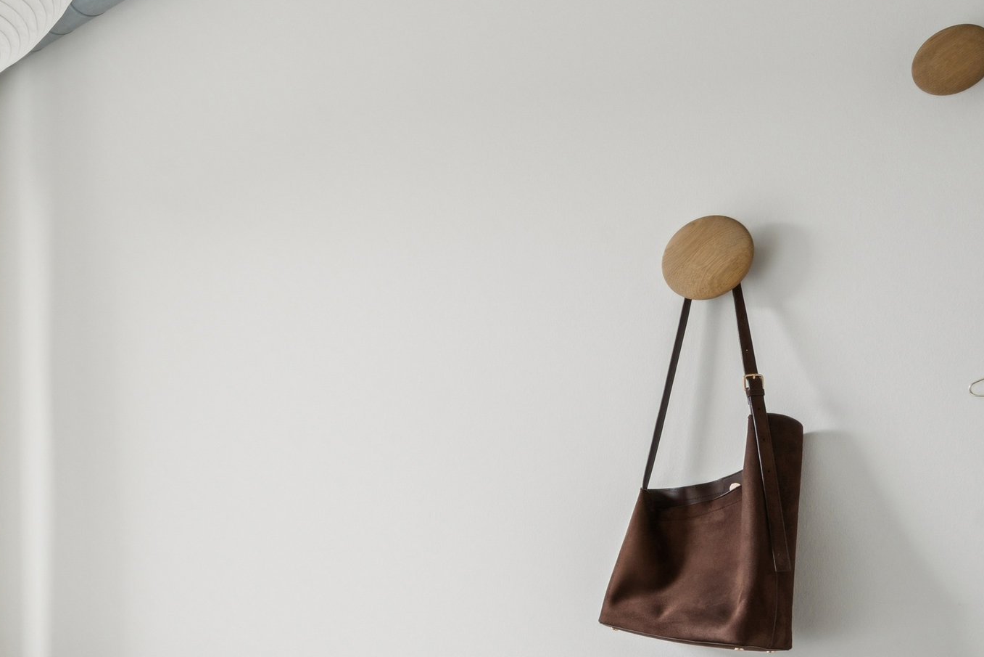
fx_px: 1148
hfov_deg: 38.6
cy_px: 576
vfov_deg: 30.7
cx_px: -90
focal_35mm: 42
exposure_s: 1/13
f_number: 9
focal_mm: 19
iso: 640
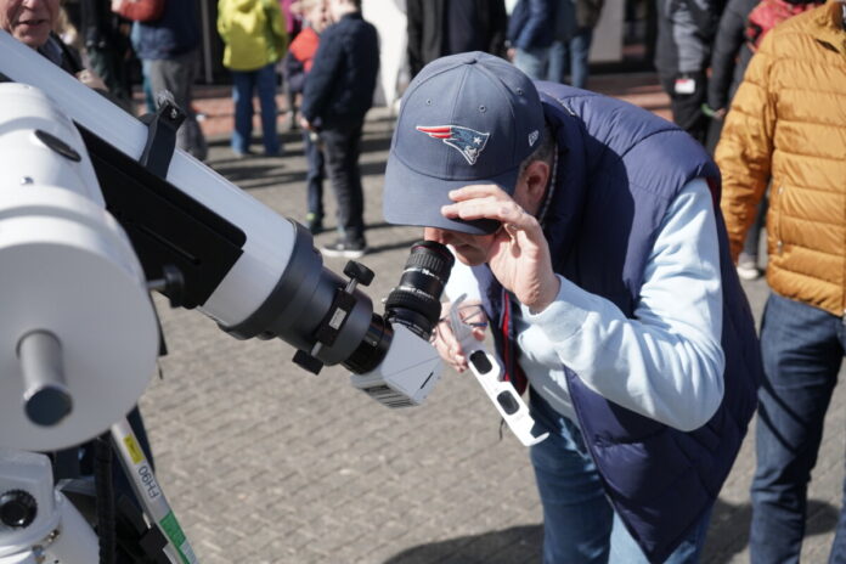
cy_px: 282
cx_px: 423
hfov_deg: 40.3
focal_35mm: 49
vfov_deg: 27.5
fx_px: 1151
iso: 500
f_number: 5.6
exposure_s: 1/2000
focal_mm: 49
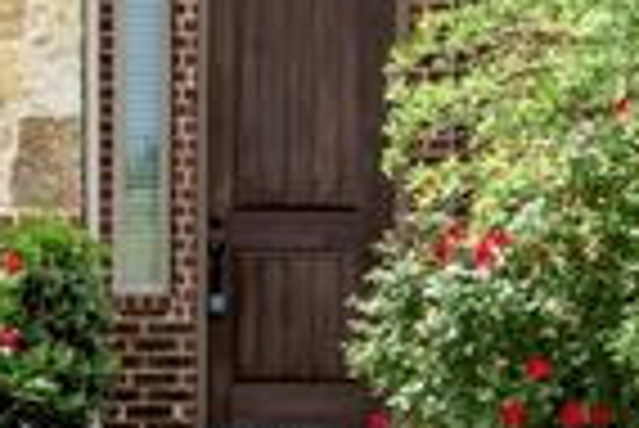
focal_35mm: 230
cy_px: 194
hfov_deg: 8.8
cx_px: -162
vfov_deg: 6.0
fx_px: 4087
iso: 100
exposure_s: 1/250
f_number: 6.3
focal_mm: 32
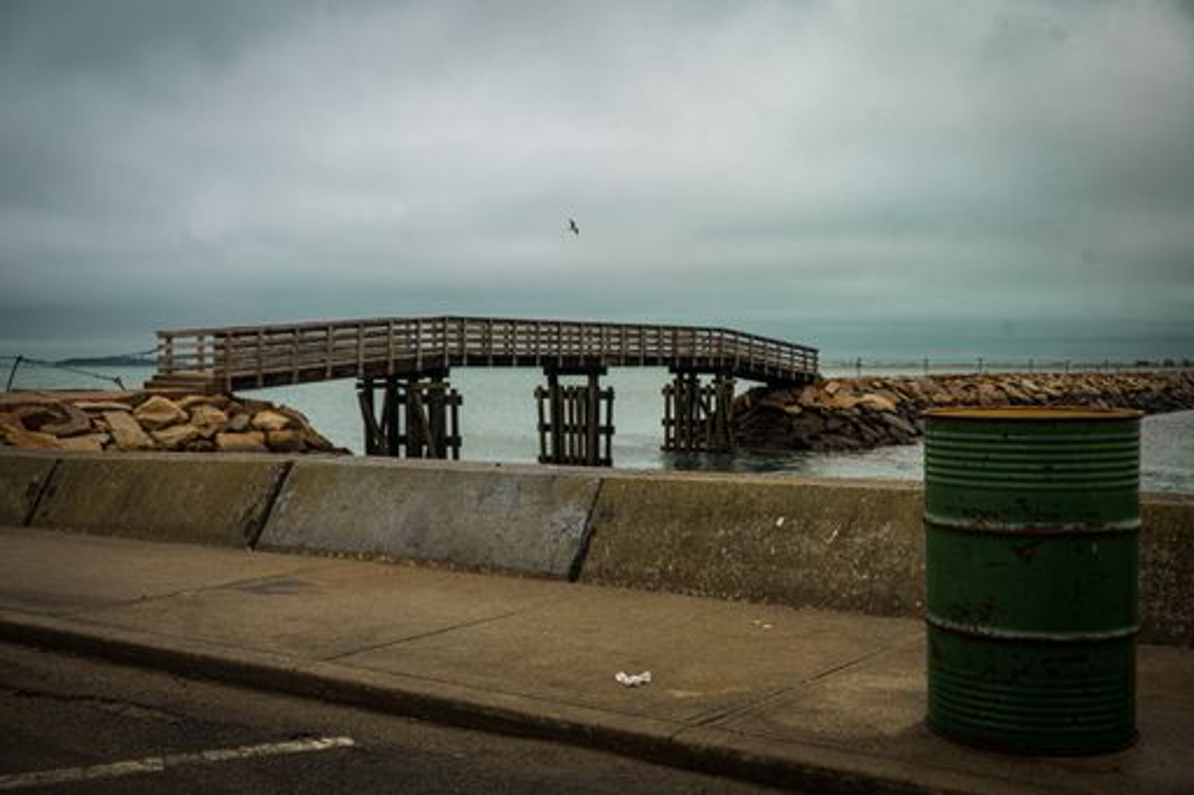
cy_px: 398
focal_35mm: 41
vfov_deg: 32.6
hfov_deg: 47.4
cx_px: 597
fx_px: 1359
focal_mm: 41
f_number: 5
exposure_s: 1/250
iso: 280
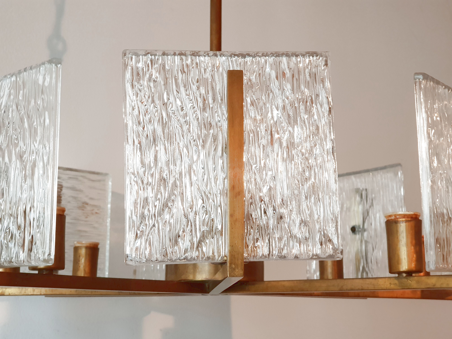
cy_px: 170
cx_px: 226
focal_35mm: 52
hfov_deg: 36.8
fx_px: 679
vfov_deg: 28.0
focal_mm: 6
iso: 160
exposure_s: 1/20
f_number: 2.4
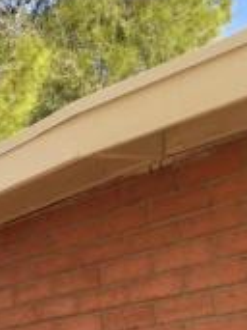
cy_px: 531
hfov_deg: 11.3
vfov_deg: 14.0
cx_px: -15
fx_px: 1238
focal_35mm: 130
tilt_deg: +0.4
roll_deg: +0.5
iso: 32
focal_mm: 4.15
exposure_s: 1/942
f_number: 2.2
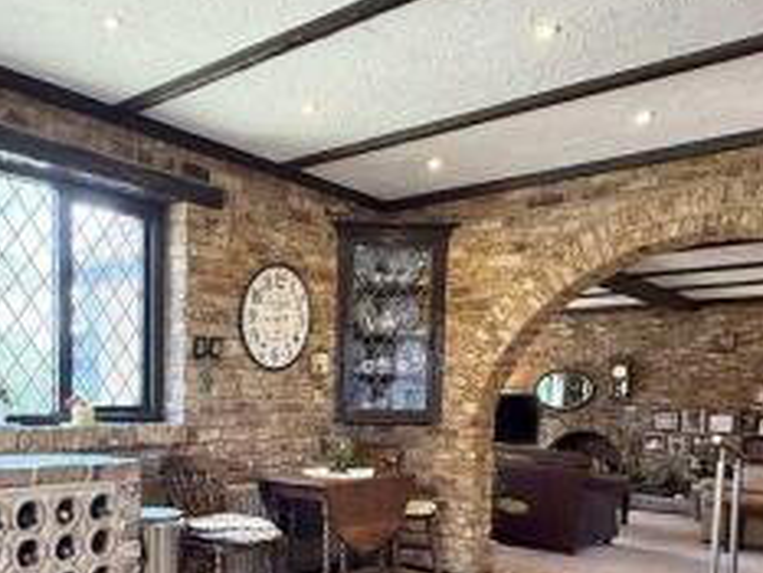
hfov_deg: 51.7
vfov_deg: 39.1
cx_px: 260
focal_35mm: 35
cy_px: 460
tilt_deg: -5.0
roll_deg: -0.8
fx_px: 772
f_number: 2.2
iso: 320
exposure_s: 1/100
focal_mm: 2.22
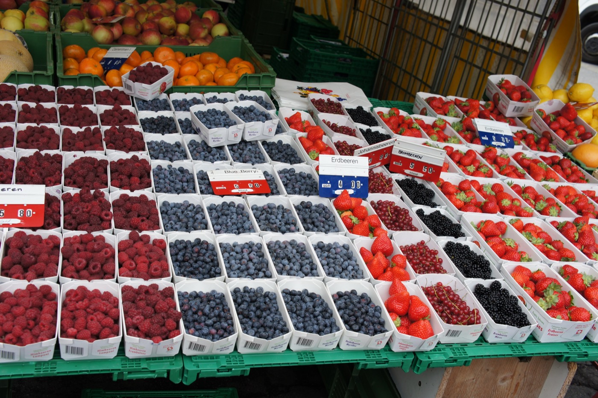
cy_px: 199
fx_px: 672
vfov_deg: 33.0
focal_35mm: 40
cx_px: 299
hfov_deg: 48.0
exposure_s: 1/125
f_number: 6.3
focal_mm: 27
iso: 200
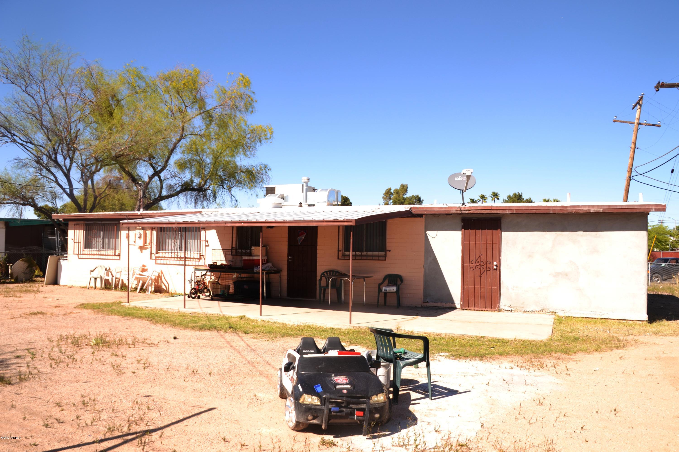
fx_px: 566
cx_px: 340
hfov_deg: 61.9
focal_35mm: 30
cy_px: 226
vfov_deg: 43.6
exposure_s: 1/200
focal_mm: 20
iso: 100
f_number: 10
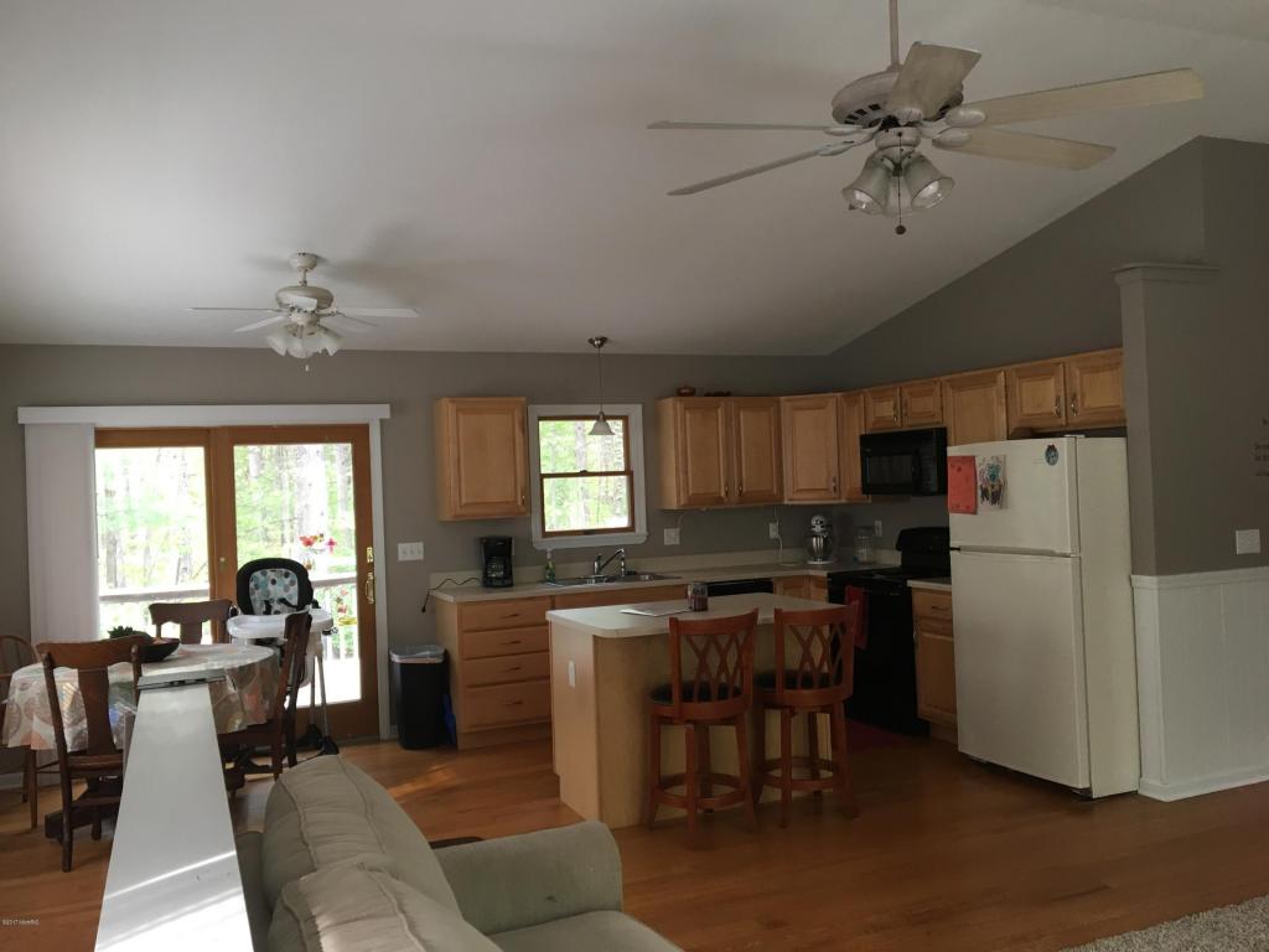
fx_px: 1063
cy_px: 476
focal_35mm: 29
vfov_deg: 48.2
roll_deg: +2.0
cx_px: 634
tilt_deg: +0.4
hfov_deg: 61.7
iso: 80
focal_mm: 4.15
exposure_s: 1/30
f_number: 2.2
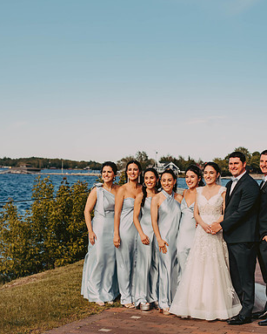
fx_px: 700
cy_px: 168
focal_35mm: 71
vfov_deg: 26.7
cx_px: 178
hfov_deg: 21.5
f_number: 4
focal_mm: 50
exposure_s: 1/4000
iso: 200
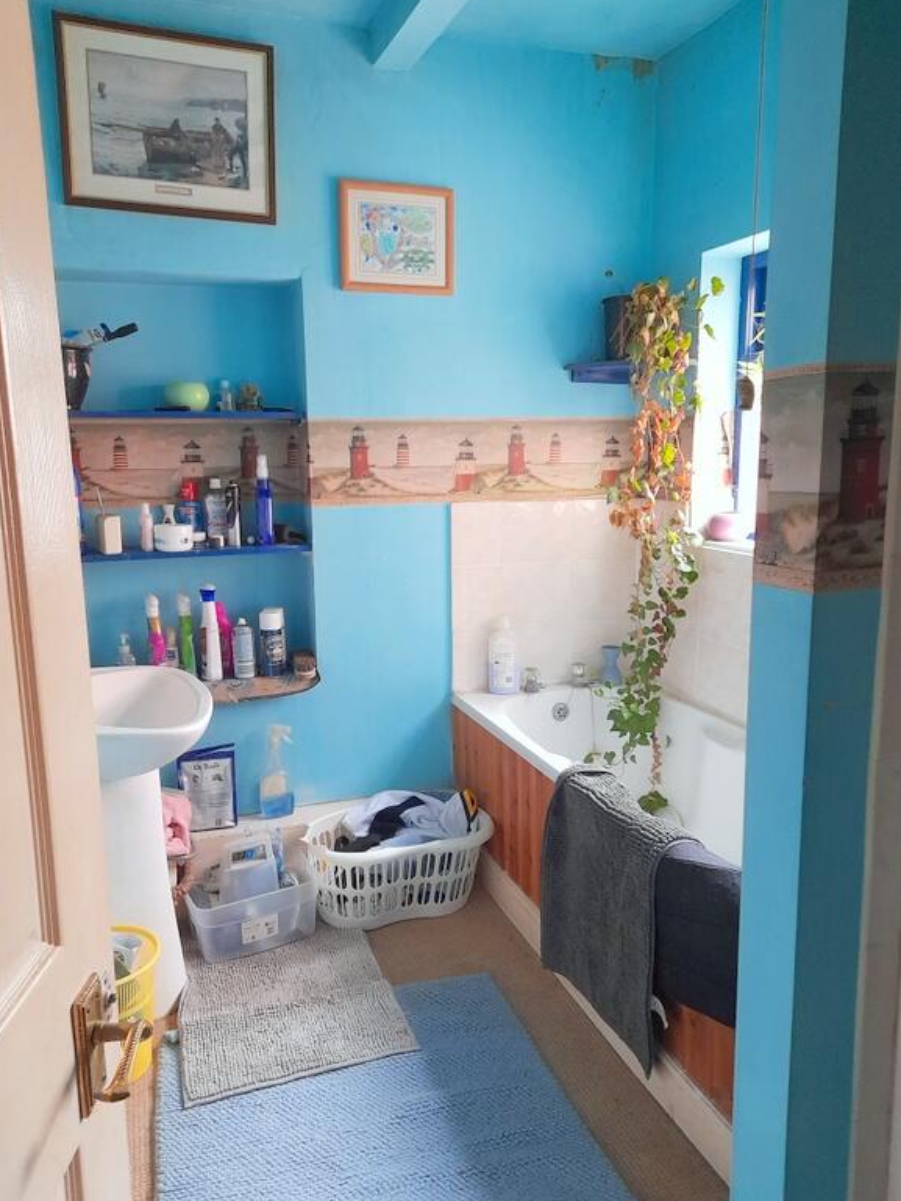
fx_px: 902
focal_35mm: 26
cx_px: 434
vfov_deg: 67.3
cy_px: 601
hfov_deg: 53.1
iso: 400
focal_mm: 4.6
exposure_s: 1/25
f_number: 2
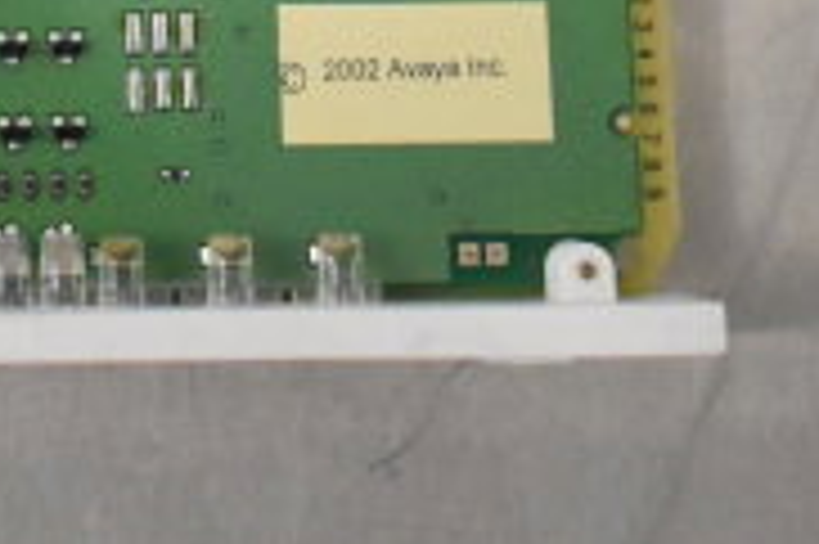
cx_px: -382
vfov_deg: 6.7
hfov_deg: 11.0
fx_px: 4114
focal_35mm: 181
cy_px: -1225
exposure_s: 1/40
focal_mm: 24
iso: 6400
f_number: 3.8
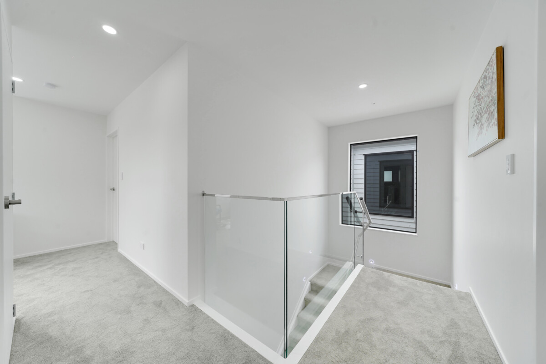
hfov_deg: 112.6
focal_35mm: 12
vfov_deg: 90.0
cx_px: 273
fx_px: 182
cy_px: 182
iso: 160
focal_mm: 12
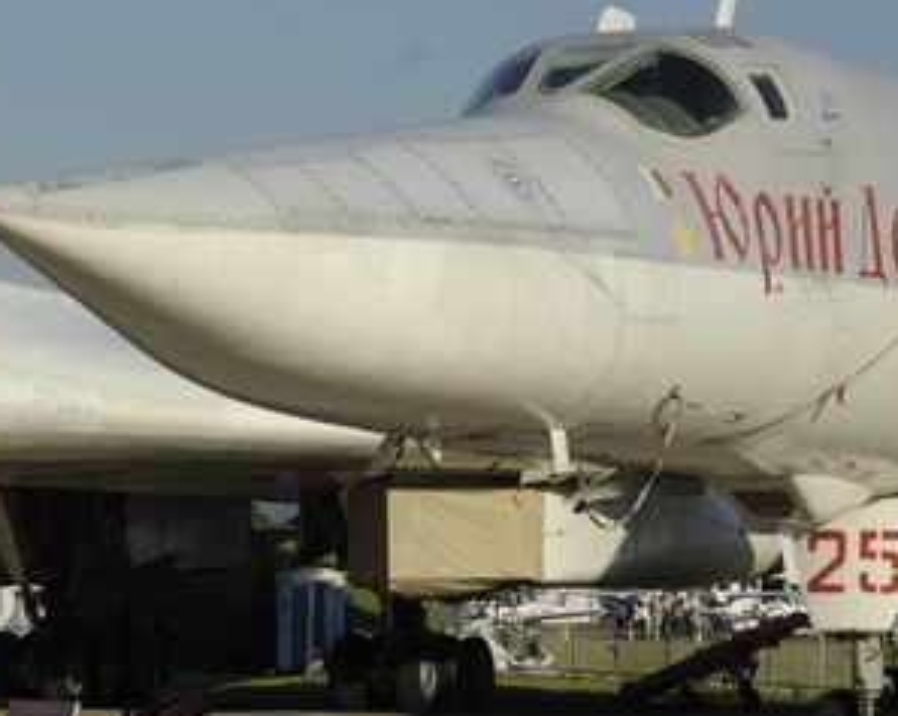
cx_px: 100
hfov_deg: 10.9
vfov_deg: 8.7
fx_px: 4700
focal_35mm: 177
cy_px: 547
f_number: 10
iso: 200
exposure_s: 1/800
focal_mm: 80
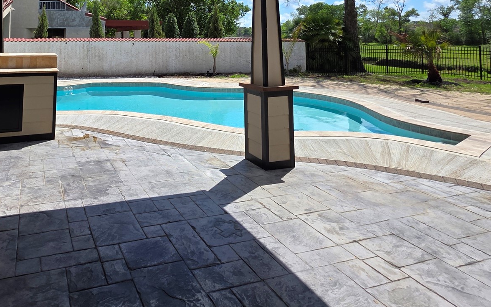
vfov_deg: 45.4
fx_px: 321
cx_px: 136
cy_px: 21
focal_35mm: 24
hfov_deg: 70.8
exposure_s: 1/2391
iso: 40
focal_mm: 2.2
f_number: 1.9
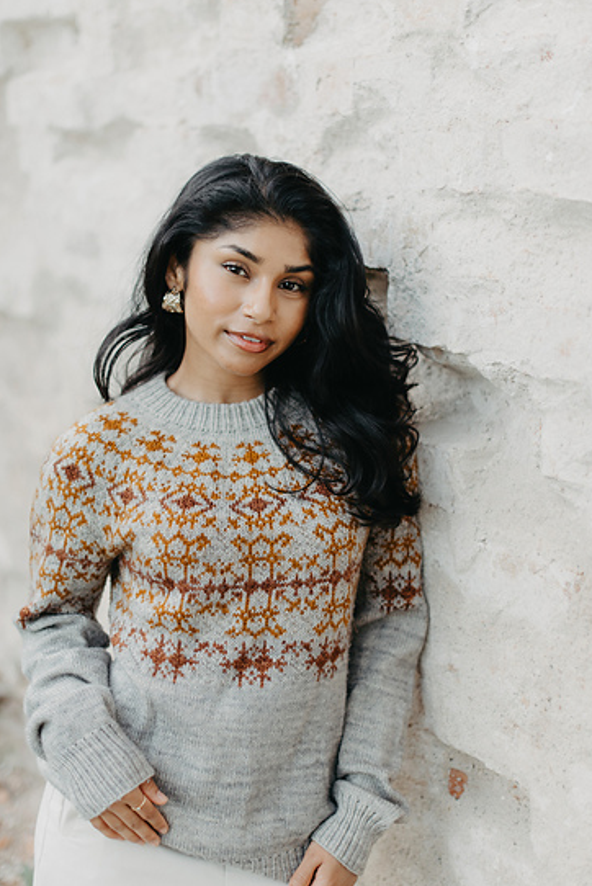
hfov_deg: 23.0
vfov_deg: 33.9
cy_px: 448
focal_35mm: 59
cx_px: 254
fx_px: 1453
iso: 80
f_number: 2
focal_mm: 50
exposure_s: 1/2000
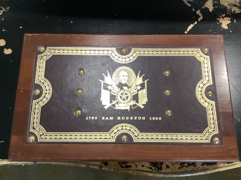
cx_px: 120
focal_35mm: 31
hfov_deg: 58.4
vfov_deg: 45.4
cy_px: 90
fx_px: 216
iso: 320
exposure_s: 1/60
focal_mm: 3.3
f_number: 2.4
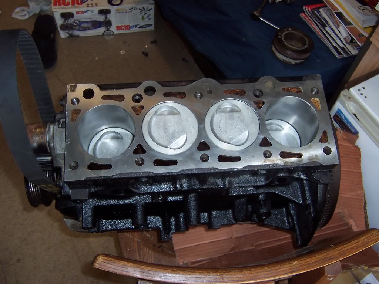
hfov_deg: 51.4
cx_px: 190
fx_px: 394
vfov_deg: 39.7
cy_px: 142
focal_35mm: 36
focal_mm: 5.6
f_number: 2.8
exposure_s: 1/60
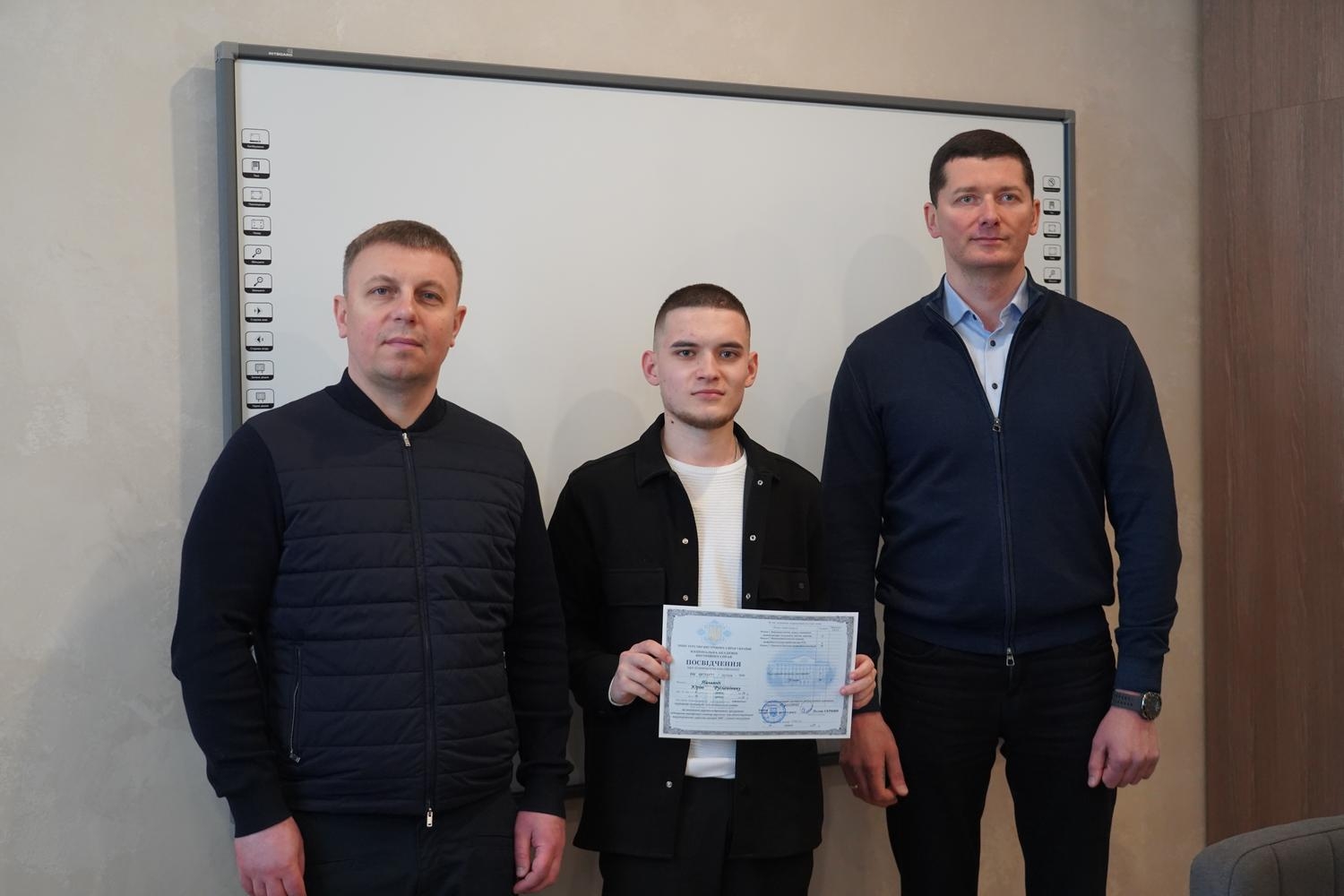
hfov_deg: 41.1
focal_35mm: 48
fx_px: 1792
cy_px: 448
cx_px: 672
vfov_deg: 28.1
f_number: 4
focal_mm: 48
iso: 3200
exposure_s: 1/160
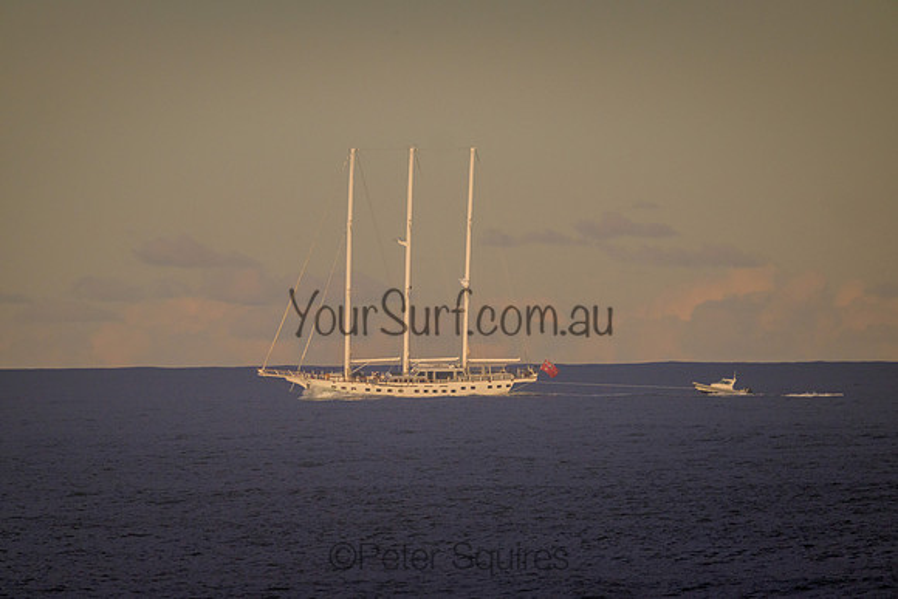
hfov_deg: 2.6
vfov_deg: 1.7
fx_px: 19959
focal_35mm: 800
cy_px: 300
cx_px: 449
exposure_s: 1/1250
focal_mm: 800
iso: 2000
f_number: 11
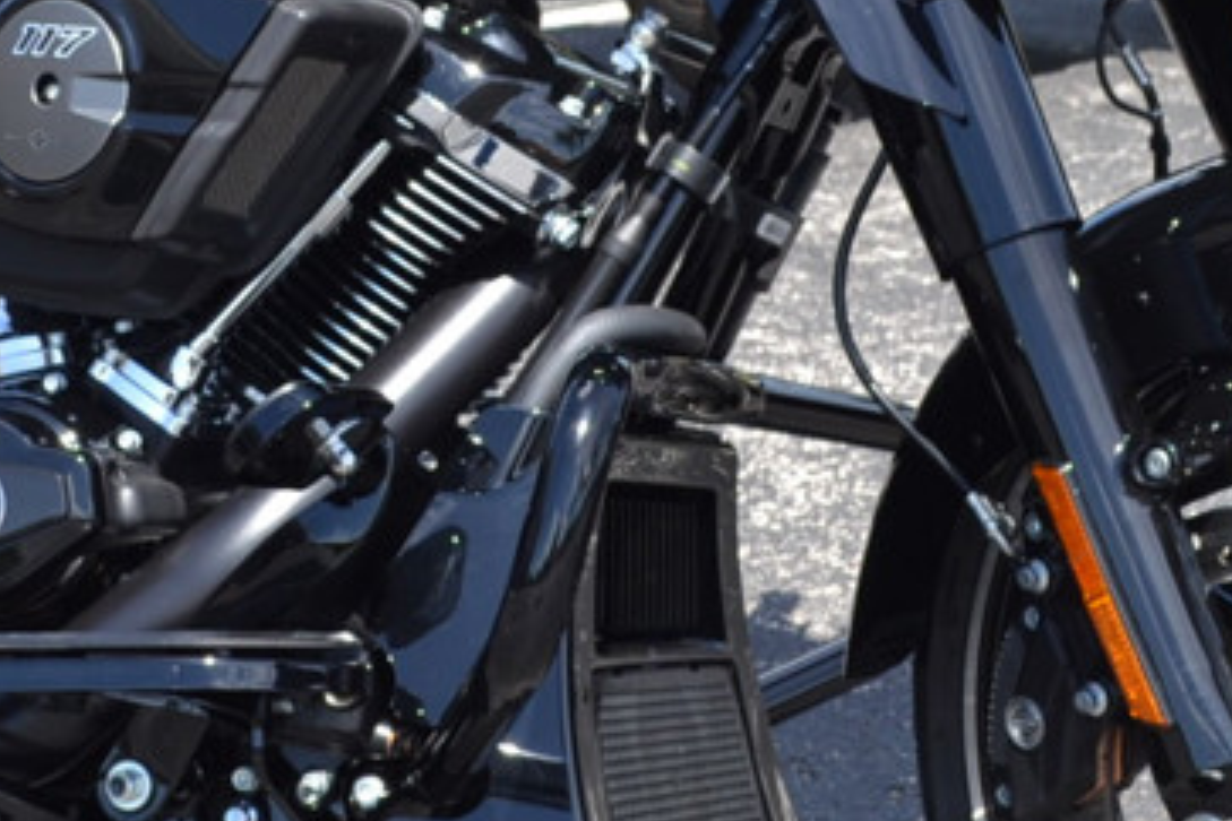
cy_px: 122
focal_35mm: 109
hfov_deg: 18.5
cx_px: 163
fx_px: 3730
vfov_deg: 12.5
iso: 100
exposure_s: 1/200
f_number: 7.1
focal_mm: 22
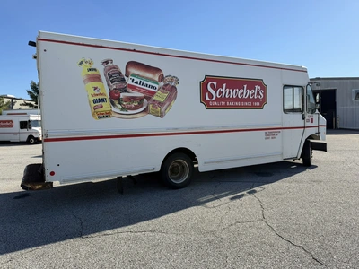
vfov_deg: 56.8
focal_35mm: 24
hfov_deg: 71.6
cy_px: 134
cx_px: 180
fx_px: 249
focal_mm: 6.76
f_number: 1.78
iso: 80
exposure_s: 1/4405
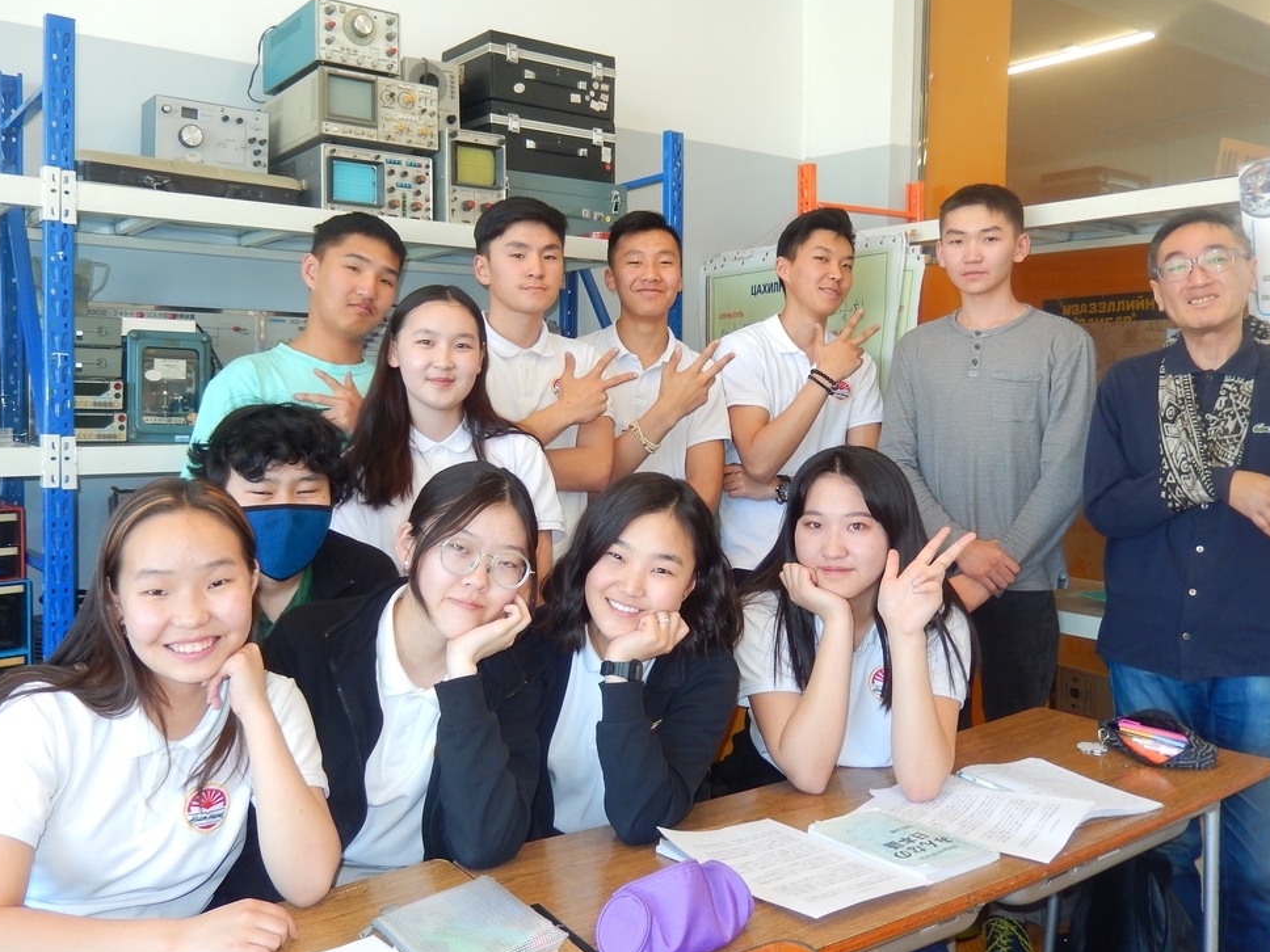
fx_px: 1137
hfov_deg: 58.3
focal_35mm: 31
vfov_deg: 45.4
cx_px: 619
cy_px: 434
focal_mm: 4.5
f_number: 3.4
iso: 140
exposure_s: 1/30
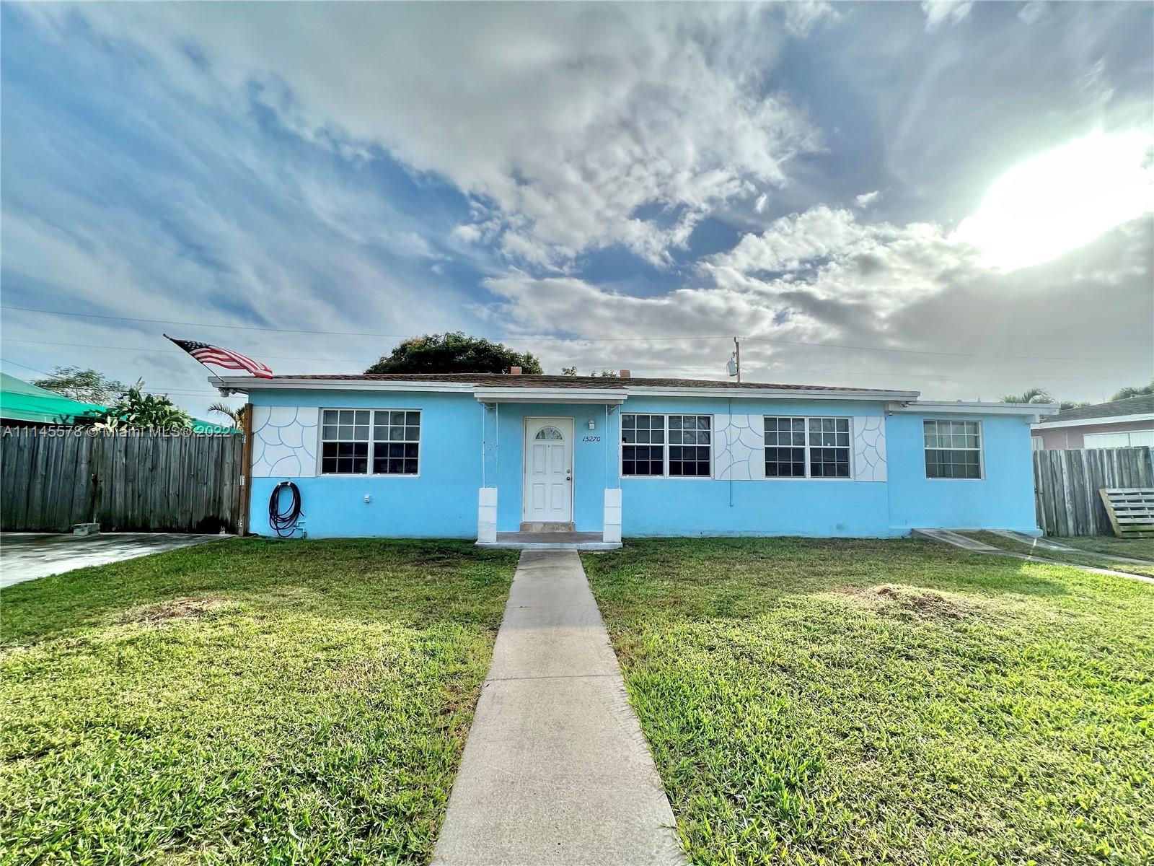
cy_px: 433
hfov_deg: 106.2
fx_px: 433
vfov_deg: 89.9
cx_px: 577
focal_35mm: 13
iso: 32
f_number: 1.8
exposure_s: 1/2096
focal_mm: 1.57
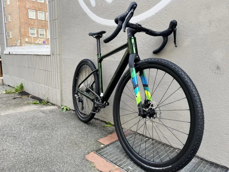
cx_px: 114
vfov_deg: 53.1
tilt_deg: -10.7
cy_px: 86
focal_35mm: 26
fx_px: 172
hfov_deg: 67.3
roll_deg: -0.7
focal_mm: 5.1
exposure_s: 1/122
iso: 32
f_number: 1.6
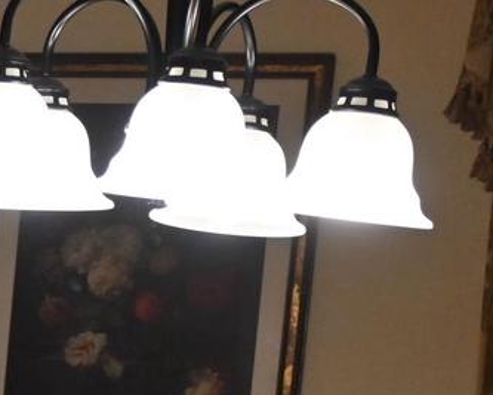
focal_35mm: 152
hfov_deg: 11.6
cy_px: 639
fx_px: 2220
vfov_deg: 9.8
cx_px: -444
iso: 1600
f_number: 4.2
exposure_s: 1/125
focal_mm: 25
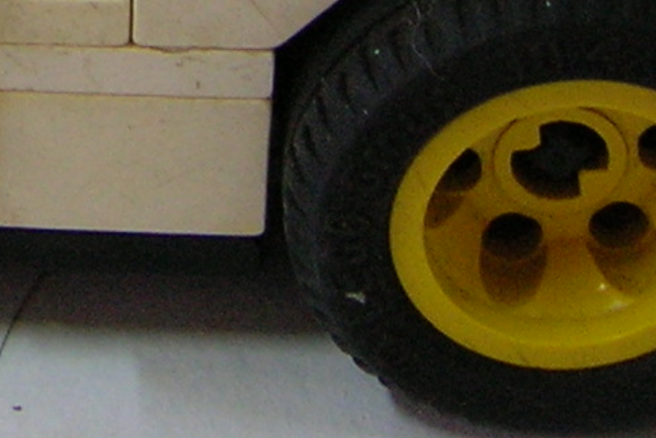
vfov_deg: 7.5
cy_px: -575
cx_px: -252
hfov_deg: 11.6
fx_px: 3135
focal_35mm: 172
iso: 100
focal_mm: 5.8
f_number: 2.9
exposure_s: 1/7.9
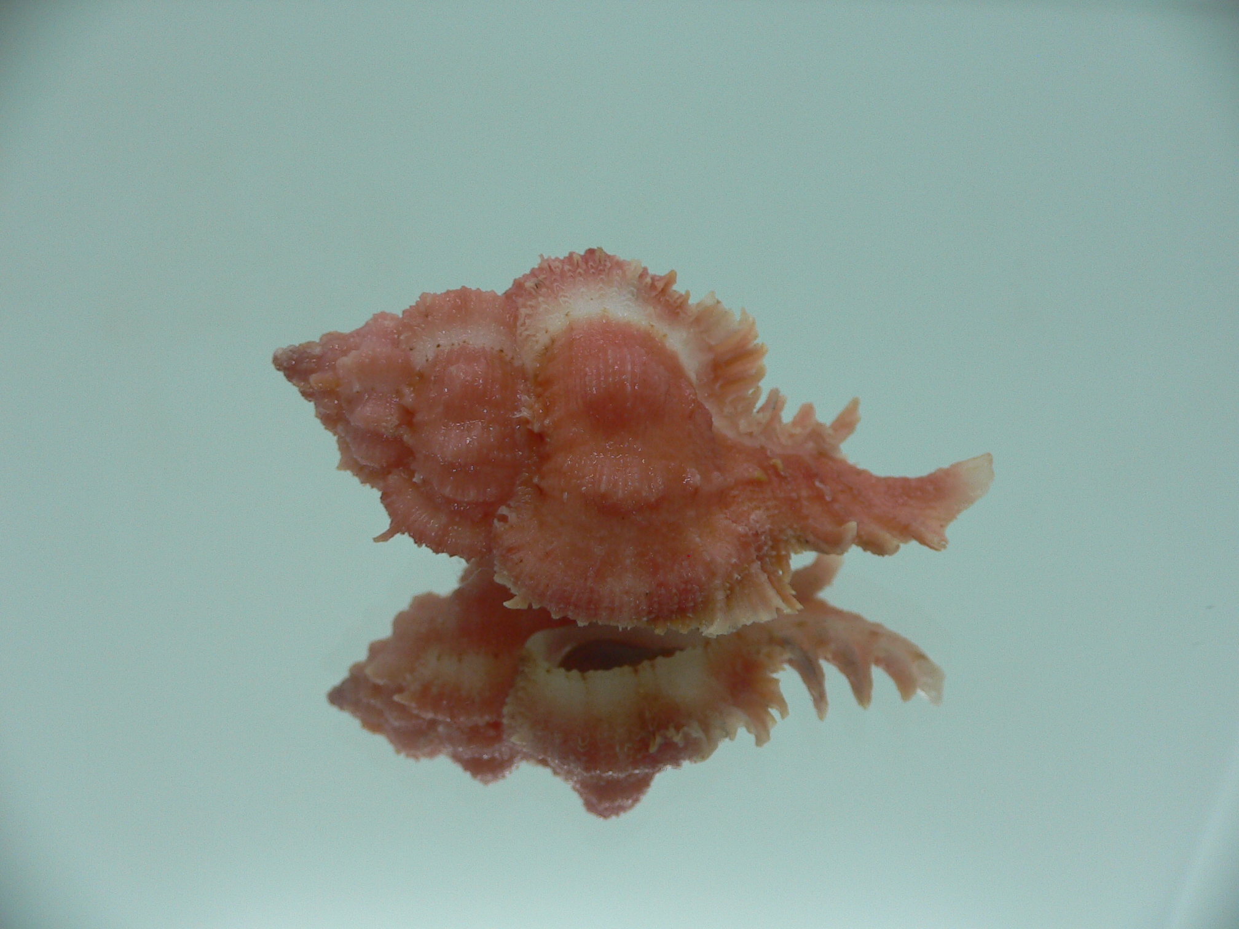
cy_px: 464
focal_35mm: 35
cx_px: 620
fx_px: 1253
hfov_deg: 52.6
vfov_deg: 40.7
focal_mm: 4.6
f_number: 2.8
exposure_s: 1/60
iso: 80
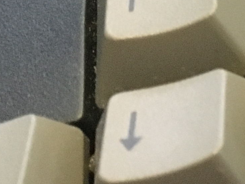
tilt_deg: -41.2
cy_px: -129
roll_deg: +4.7
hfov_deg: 10.8
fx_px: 1126
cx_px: 561
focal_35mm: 159
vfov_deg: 9.0
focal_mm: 4.15
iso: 500
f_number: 2.2
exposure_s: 1/15
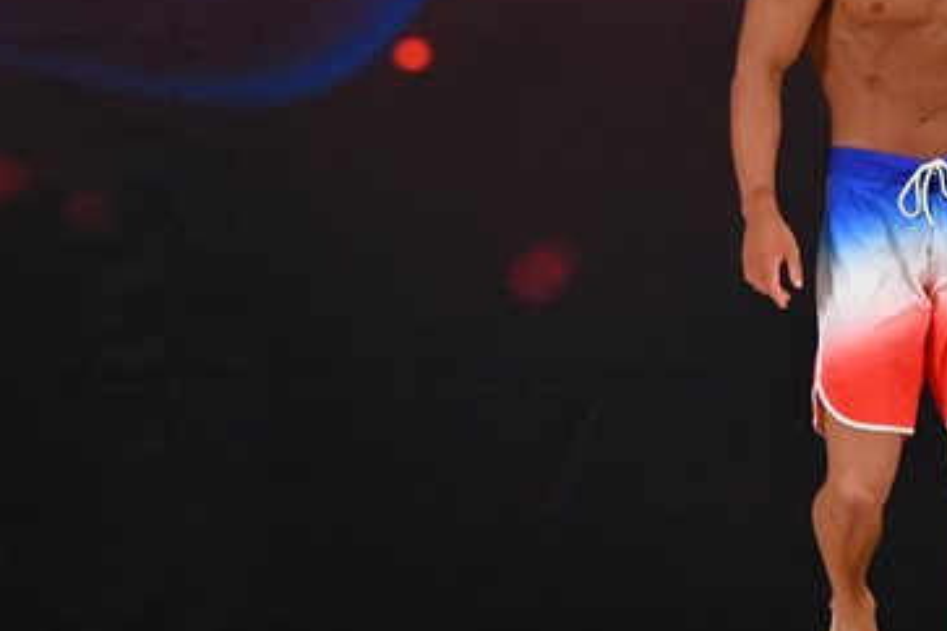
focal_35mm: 544
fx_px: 14309
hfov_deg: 3.8
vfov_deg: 2.5
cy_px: 196
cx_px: 987
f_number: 5.6
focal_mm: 170
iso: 3200
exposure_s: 1/400
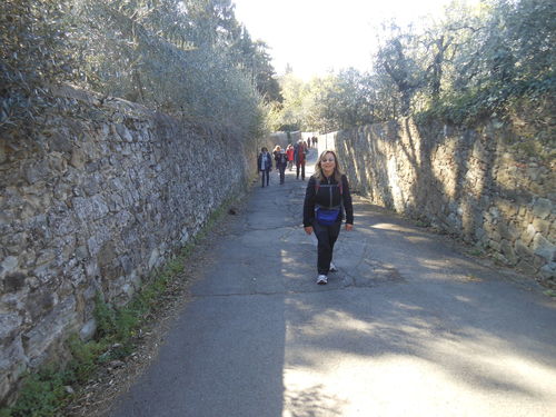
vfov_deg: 54.9
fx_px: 402
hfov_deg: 69.4
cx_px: 278
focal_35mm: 25
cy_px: 208
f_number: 3.2
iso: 80
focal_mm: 4.5
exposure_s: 1/80
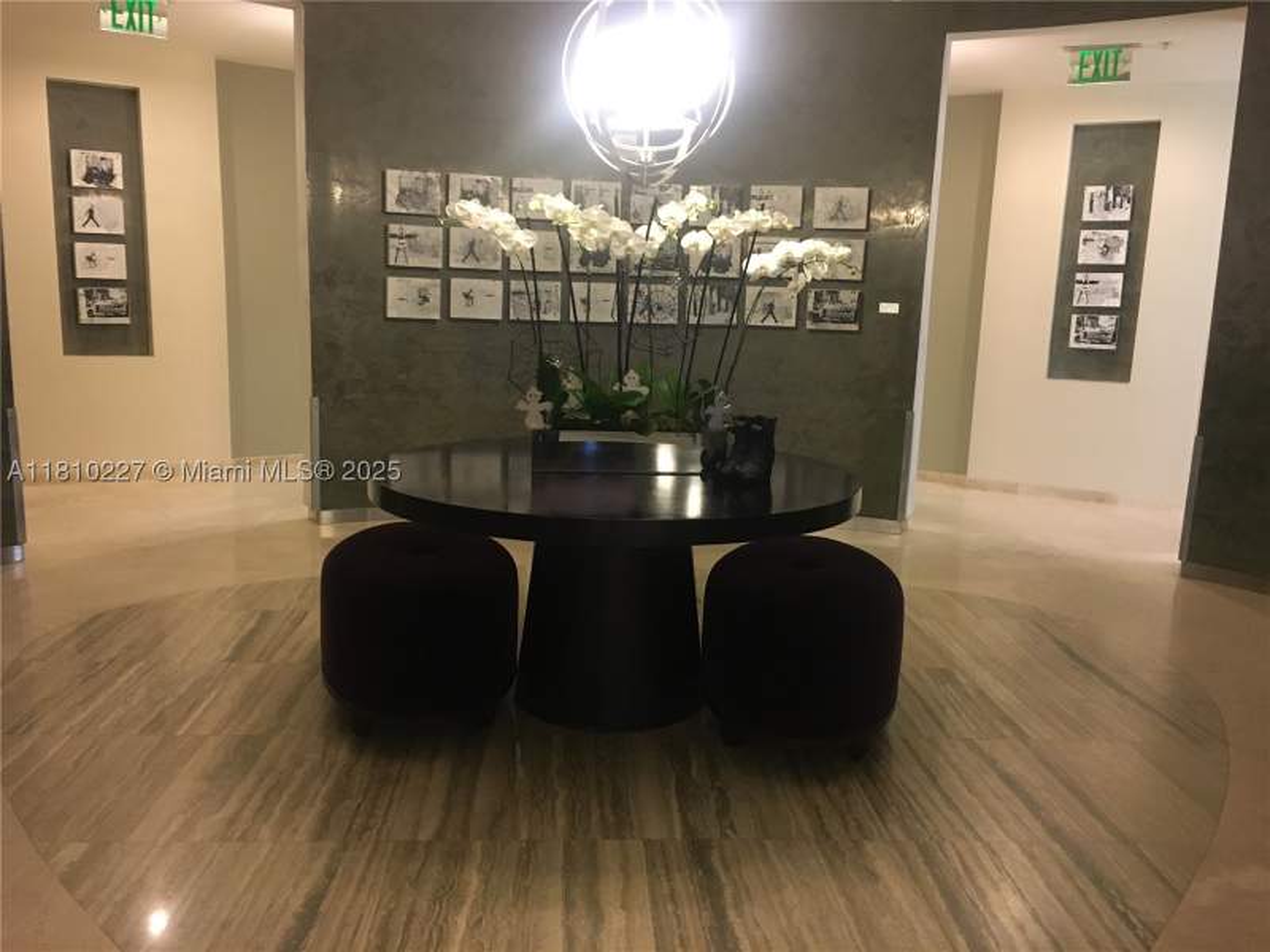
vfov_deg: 48.2
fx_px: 1064
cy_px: 476
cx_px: 635
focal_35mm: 29
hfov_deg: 61.7
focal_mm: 4.15
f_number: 2.2
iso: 200
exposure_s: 1/20
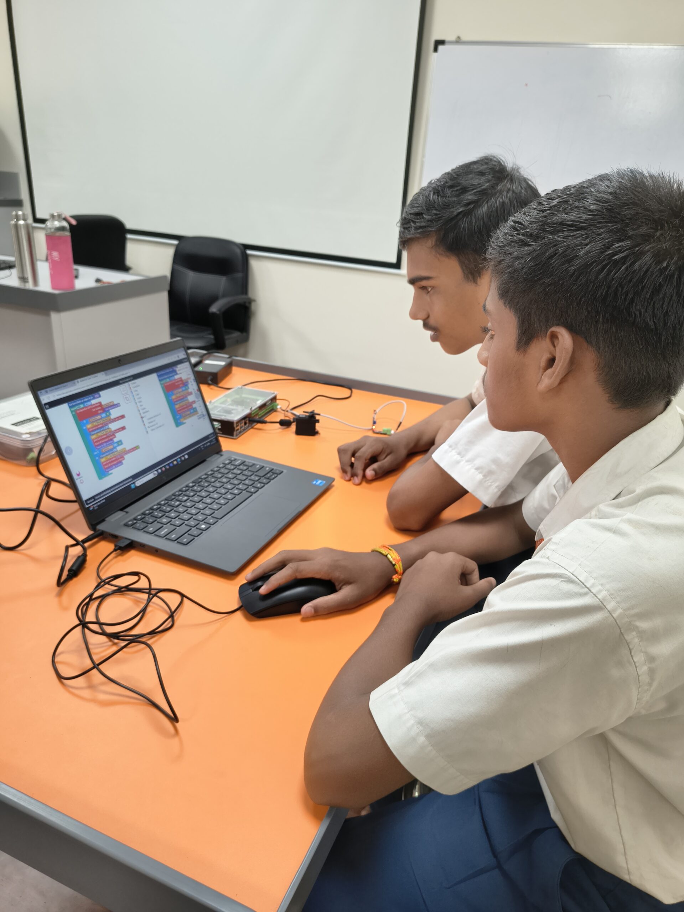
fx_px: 632
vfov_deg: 71.6
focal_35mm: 24
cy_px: 456
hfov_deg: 56.8
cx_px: 342
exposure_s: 1/50
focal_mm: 5.56
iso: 534
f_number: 1.8
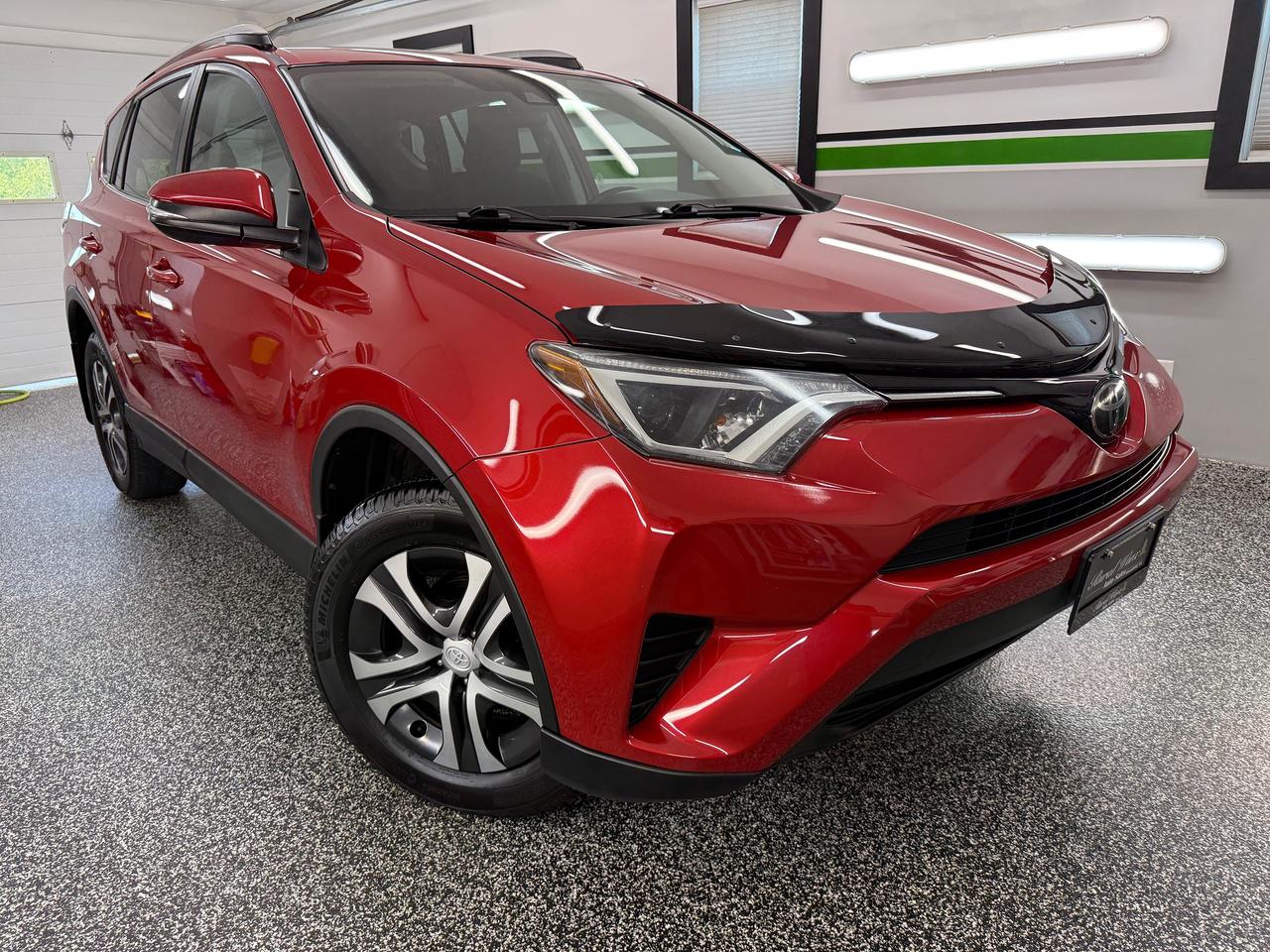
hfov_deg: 71.6
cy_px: 476
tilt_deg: -18.2
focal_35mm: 24
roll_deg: +1.2
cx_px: 635
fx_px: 881
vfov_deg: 56.8
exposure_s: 1/145
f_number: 1.78
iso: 125
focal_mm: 6.76
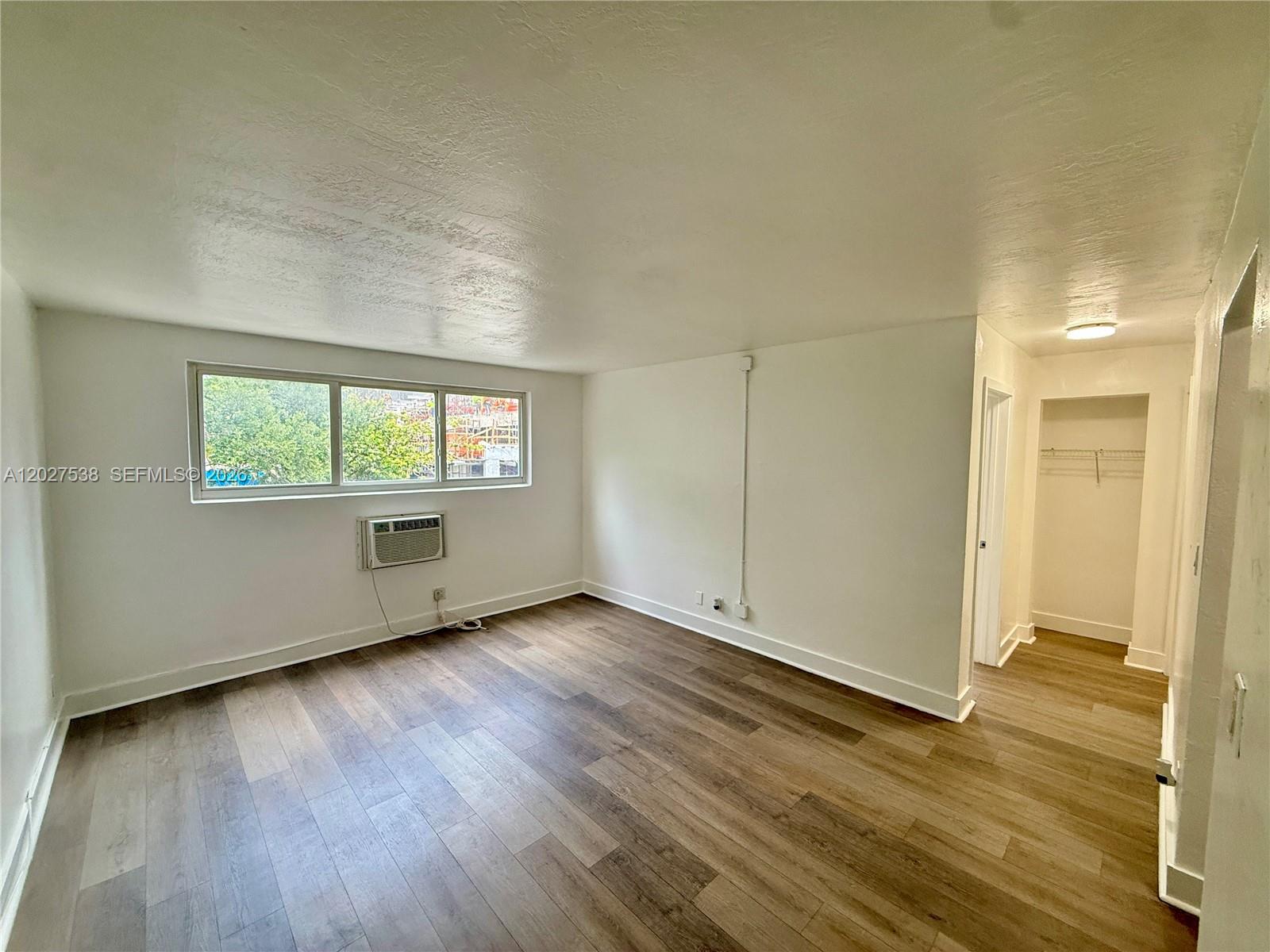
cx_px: 635
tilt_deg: -3.0
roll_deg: -0.1
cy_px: 476
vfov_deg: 85.7
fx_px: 514
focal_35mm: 14
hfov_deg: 102.1
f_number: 2.2
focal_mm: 2.22
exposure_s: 1/120
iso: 250
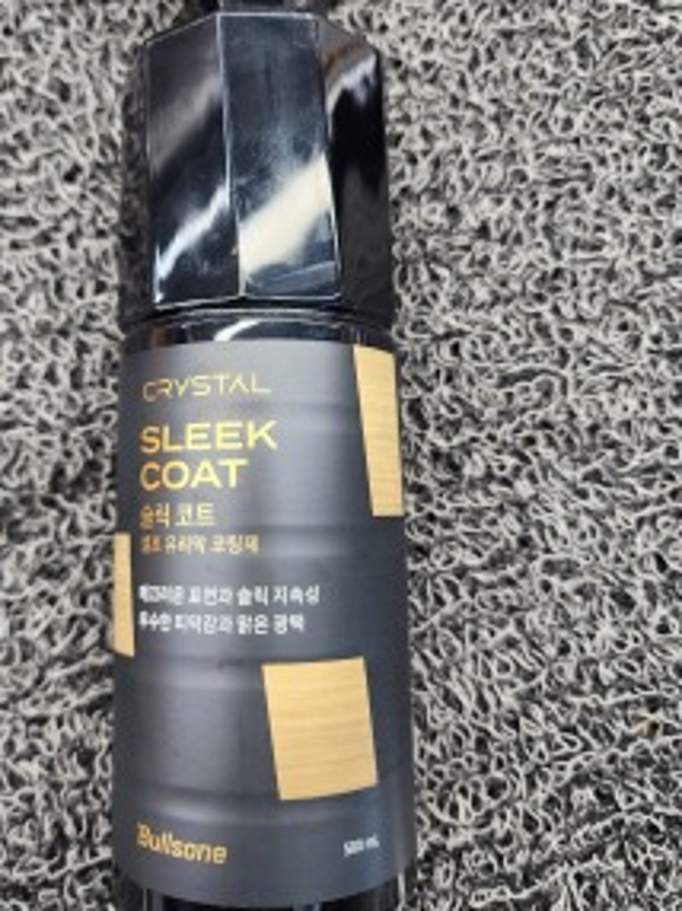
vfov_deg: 61.4
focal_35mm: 29
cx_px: 284
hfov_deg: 48.0
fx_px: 763
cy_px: 392
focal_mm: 6.4
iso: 100
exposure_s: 1/120
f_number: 1.8
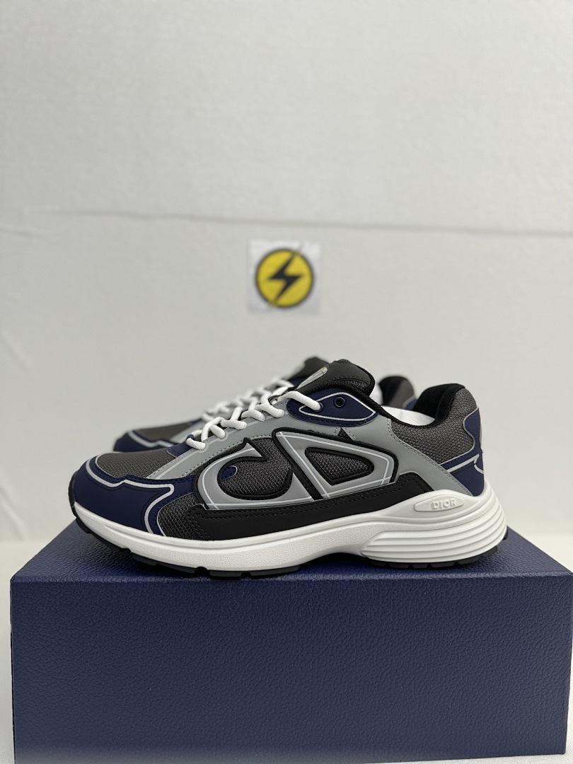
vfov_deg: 71.6
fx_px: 530
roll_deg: -1.9
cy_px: 382
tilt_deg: -1.8
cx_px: 286
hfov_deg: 56.8
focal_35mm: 24
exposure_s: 1/294
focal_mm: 6.86
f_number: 1.78
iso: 80
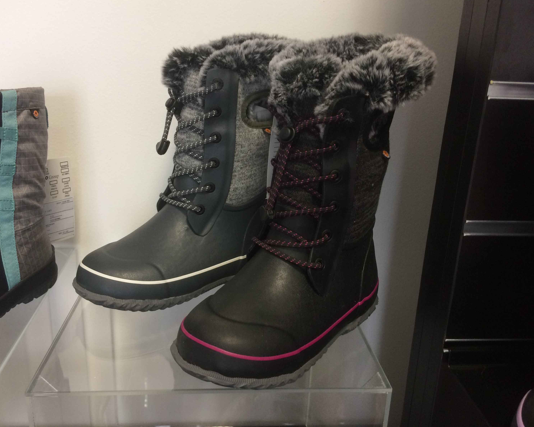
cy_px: 212
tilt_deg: -18.3
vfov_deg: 47.1
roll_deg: -1.4
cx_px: 250
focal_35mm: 31
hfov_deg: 57.1
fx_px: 490
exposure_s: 1/33
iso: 125
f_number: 2.2
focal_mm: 4.15
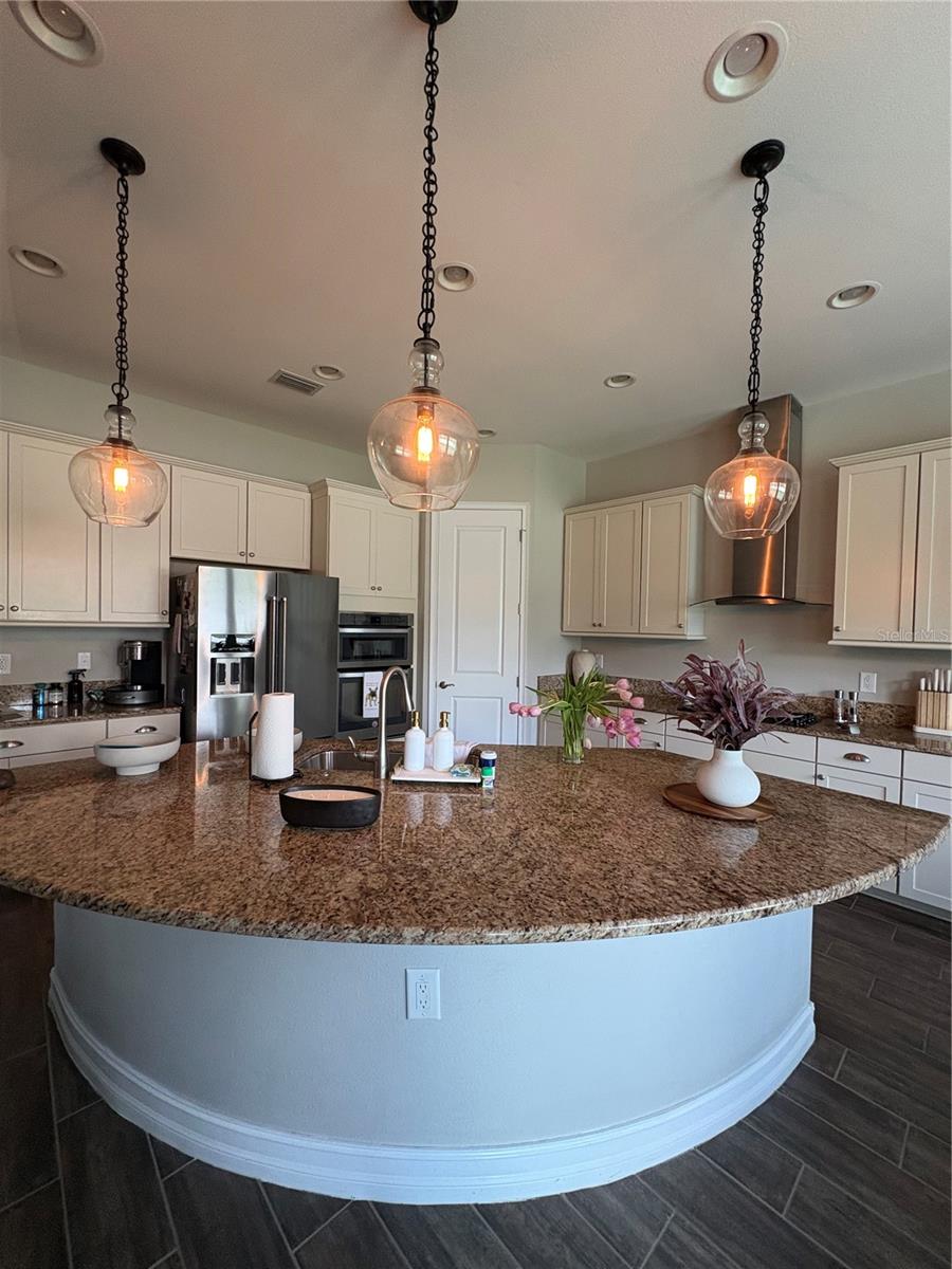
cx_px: 476
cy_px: 634
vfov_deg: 102.1
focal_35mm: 14
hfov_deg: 85.7
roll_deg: -1.6
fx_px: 513
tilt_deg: -0.3
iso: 250
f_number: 2.2
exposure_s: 1/60
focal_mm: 2.22
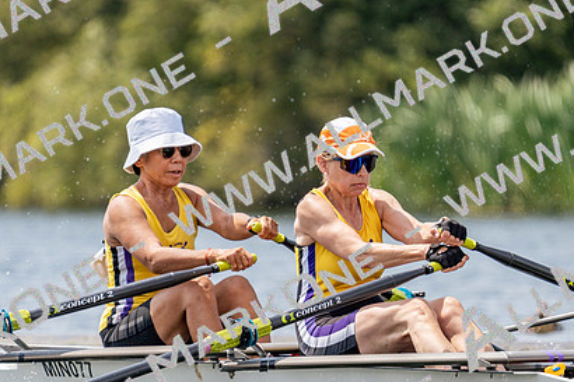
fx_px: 11124
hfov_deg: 3.0
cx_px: 342
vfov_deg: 2.0
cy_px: 240
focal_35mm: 698
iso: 320
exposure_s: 1/1600
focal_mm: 493
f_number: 6.3
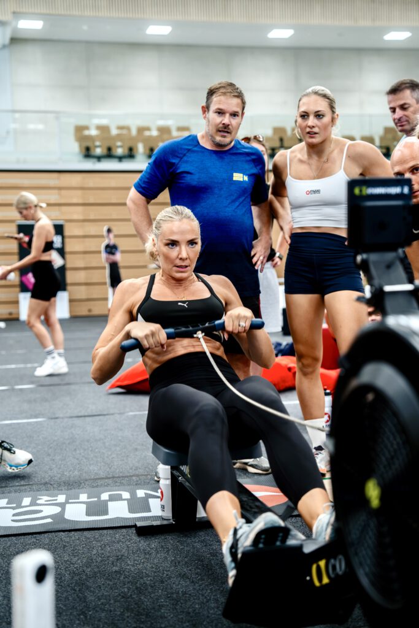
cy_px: 314
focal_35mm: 55
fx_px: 960
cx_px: 210
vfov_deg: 36.2
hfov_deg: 24.6
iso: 400
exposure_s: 1/250
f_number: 2.8
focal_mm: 55
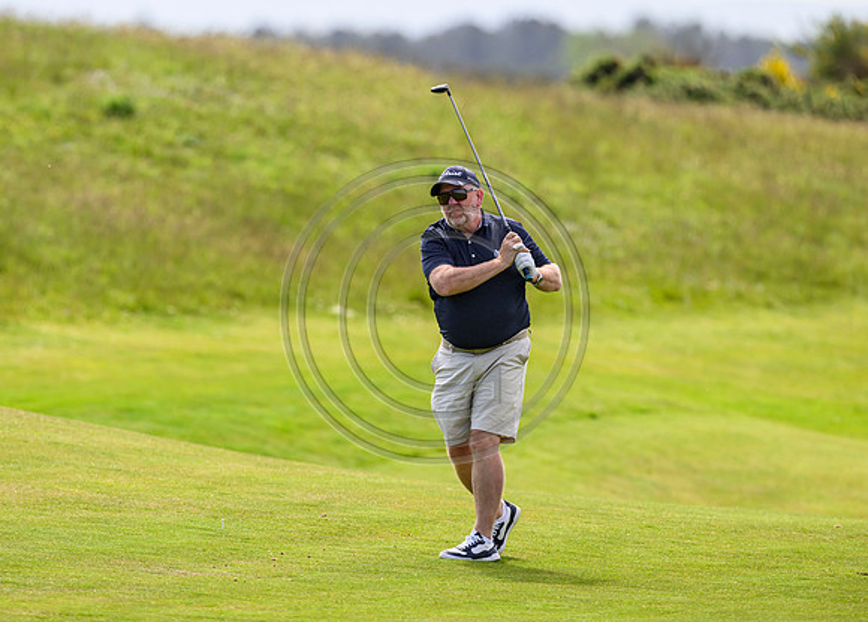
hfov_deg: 3.9
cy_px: 238
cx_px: 310
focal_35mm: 519
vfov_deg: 2.8
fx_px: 12818
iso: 500
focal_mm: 400
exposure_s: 1/3200
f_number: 4
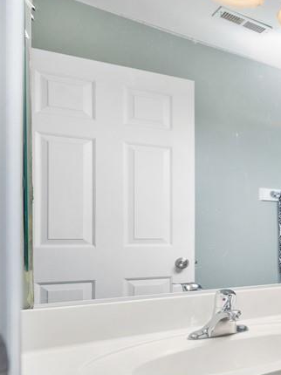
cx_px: 466
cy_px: 237
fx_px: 368
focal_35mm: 34
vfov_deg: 53.3
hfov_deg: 25.0
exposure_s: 1/20
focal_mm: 14
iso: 320
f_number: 6.3
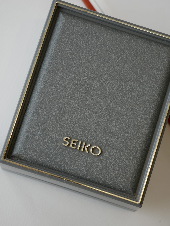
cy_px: 113
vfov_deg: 19.6
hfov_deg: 14.8
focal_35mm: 100
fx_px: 654
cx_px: 85
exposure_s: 1/125
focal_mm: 50
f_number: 5.6
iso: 250
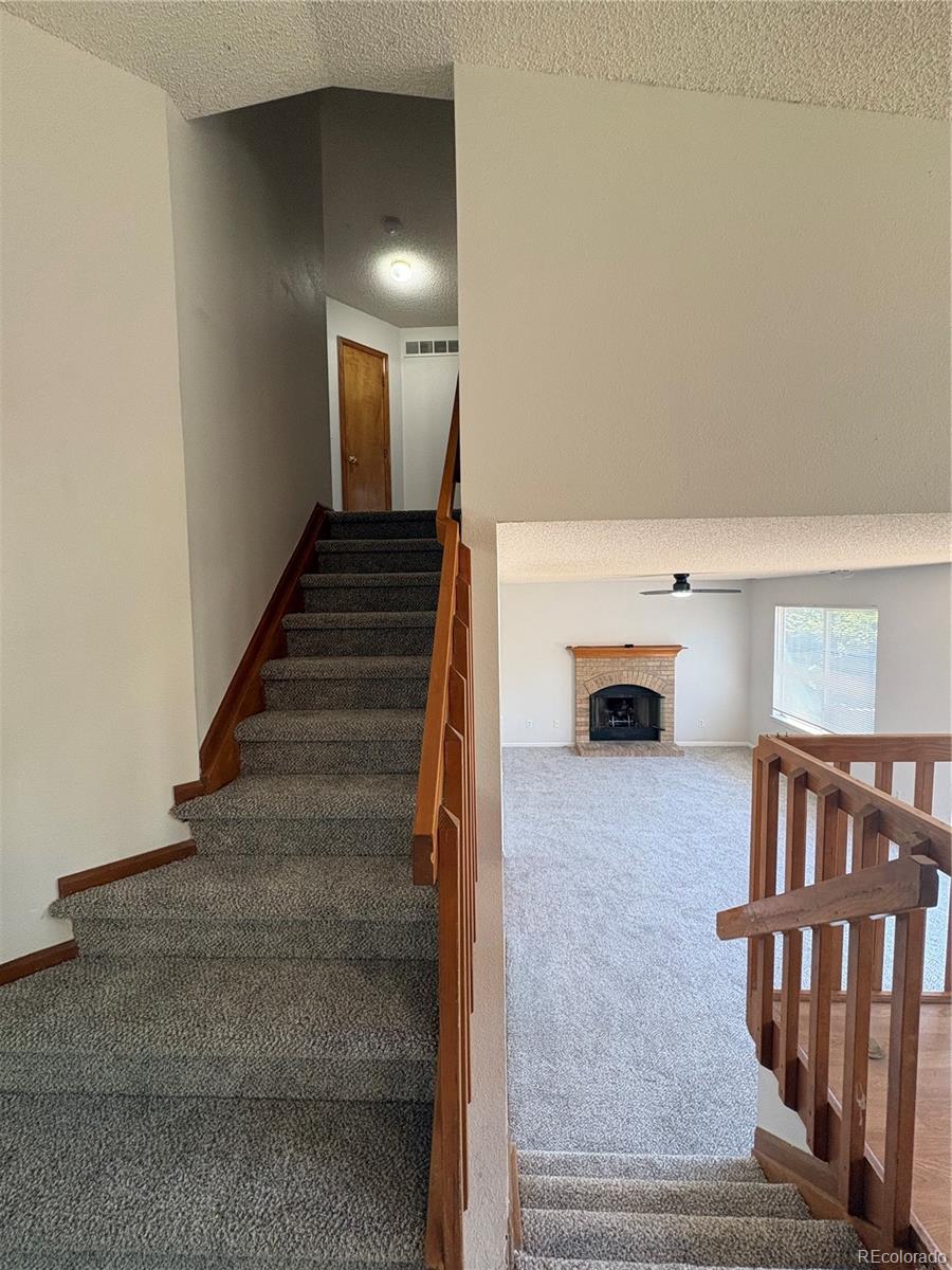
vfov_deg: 102.1
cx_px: 476
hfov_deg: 85.7
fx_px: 513
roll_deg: +0.8
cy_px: 635
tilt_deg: -3.1
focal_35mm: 14
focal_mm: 2.22
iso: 200
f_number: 2.2
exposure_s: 1/120
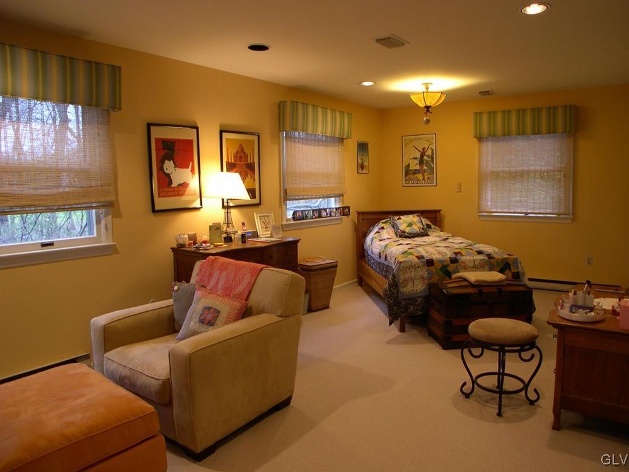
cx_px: 318
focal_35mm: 39
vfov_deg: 36.8
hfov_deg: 47.9
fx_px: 708
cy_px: 232
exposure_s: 1/5.4
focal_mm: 8
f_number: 2.8
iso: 100
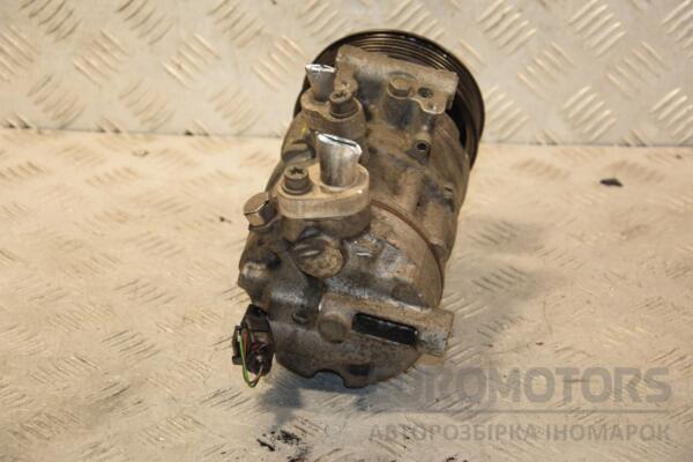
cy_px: 231
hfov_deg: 19.5
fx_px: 2021
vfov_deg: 13.0
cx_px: 346
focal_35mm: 105
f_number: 5.6
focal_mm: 70
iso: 800
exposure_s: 1/200
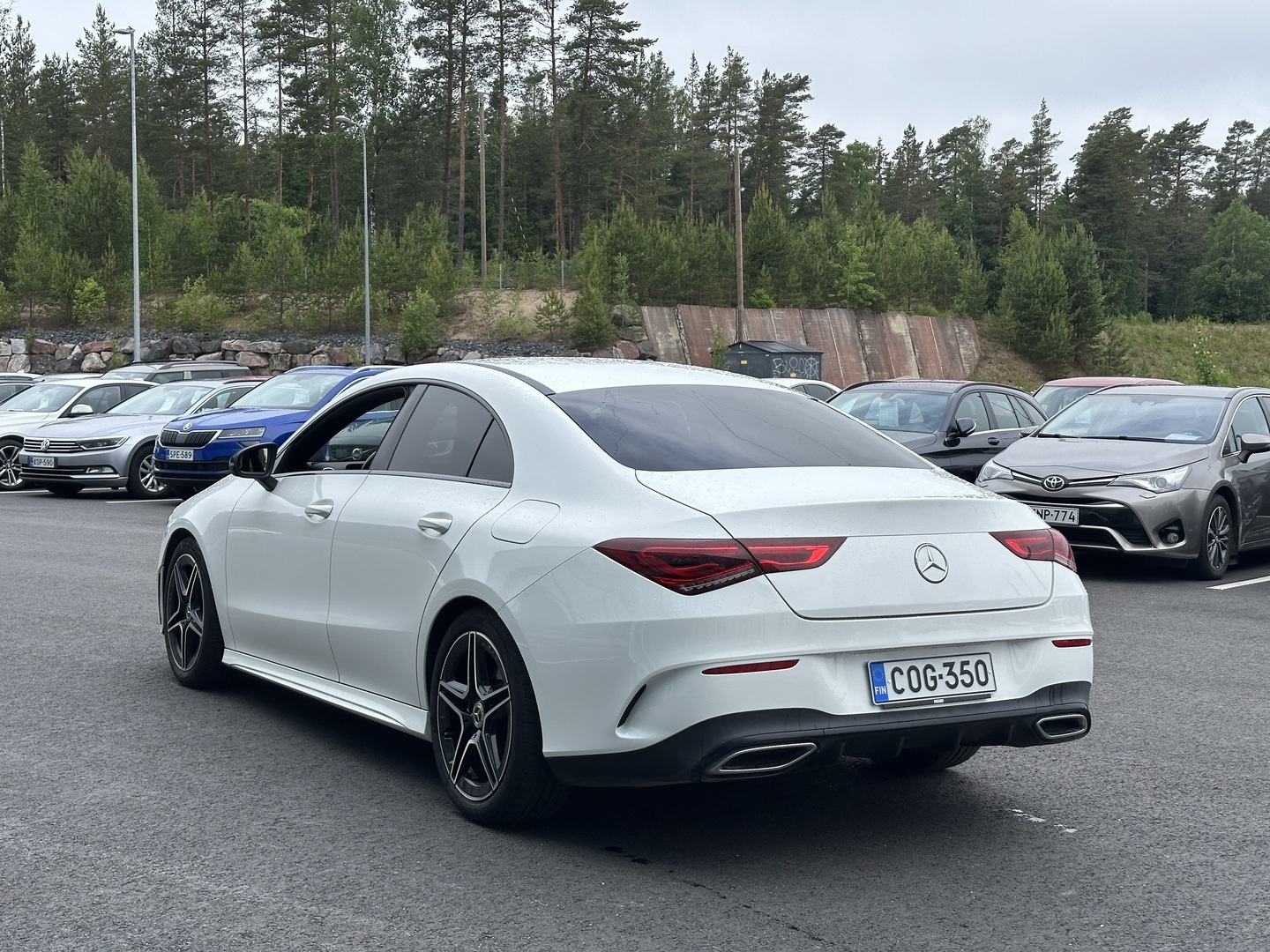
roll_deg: -0.1
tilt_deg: -2.4
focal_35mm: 48
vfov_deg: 30.3
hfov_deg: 39.7
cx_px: 635
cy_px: 476
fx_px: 1761
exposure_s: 1/1475
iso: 64
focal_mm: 6.86
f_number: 1.78
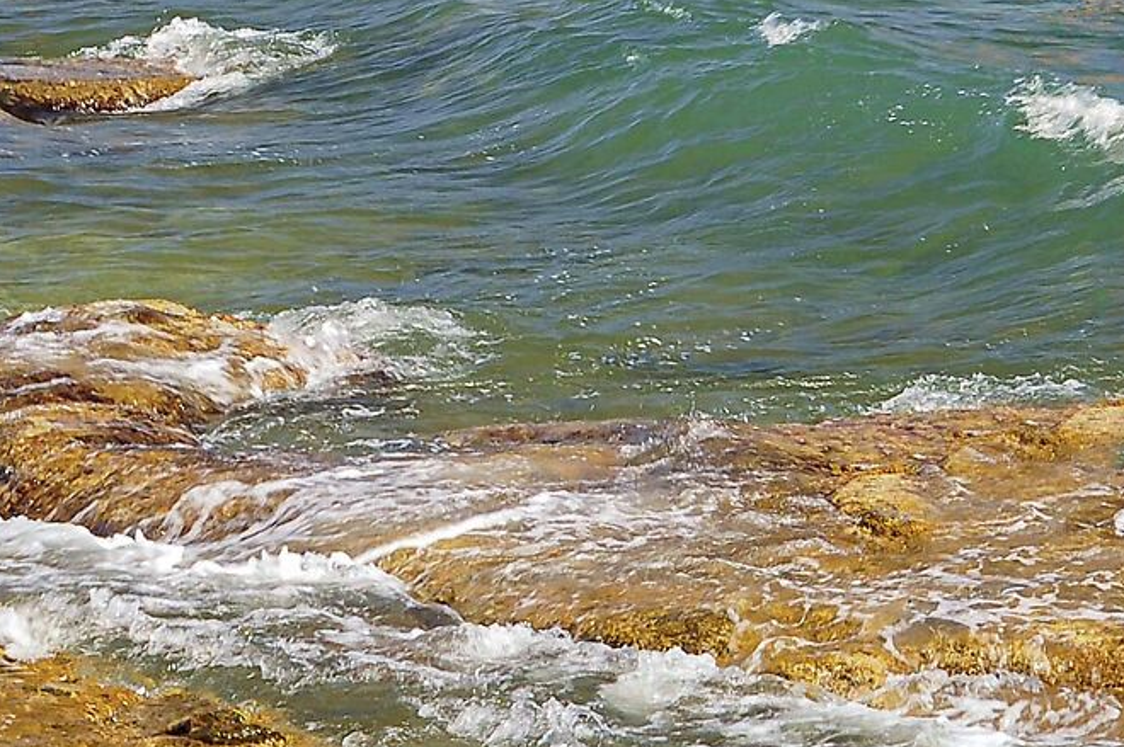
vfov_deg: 7.1
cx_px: 1214
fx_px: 5896
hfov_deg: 10.8
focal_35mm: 189
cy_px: -557
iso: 200
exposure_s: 1/80
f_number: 9
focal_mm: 52
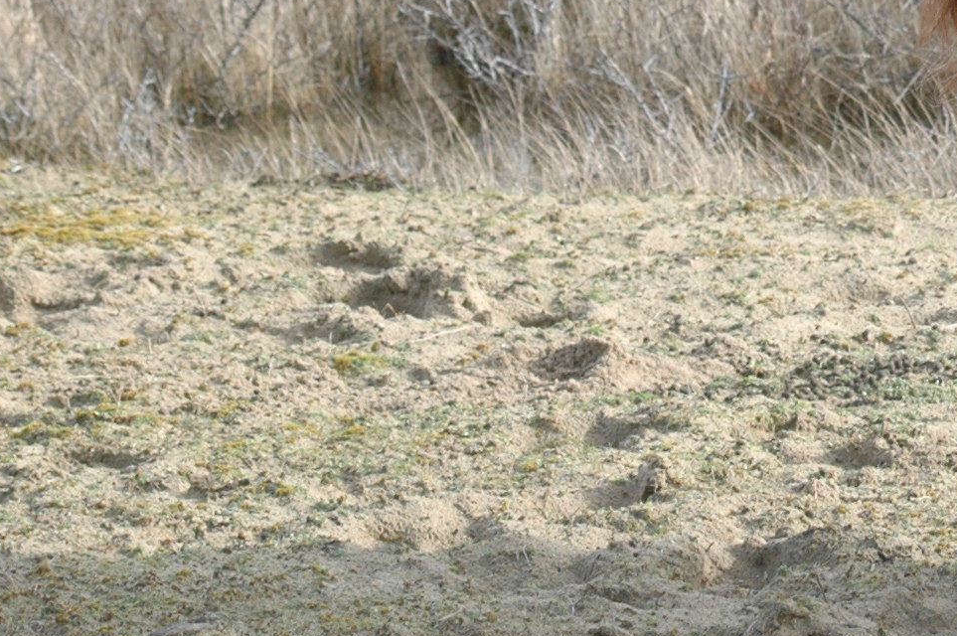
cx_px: 1417
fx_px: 8710
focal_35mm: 328
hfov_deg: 6.2
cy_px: -354
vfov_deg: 4.2
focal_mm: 70
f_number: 9
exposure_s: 1/320
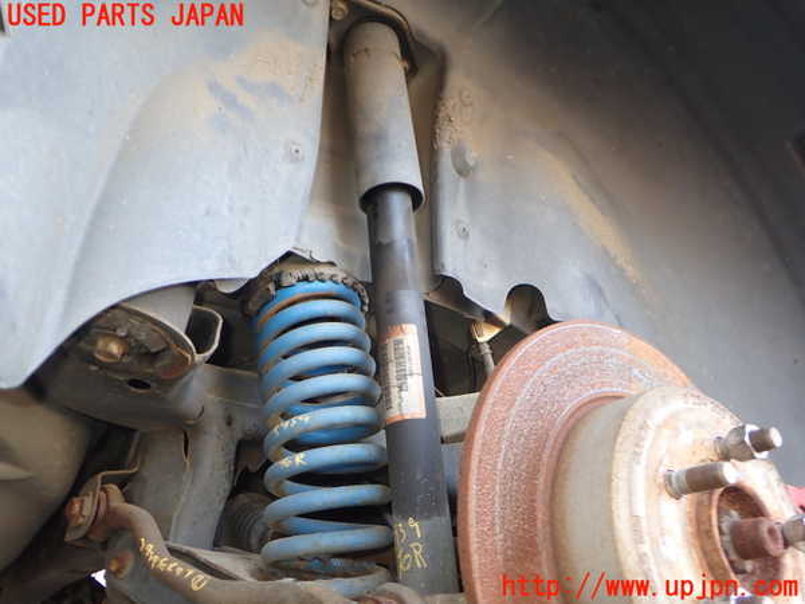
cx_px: 402
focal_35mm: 30
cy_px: 302
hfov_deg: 60.0
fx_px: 698
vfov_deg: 46.8
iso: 160
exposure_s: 1/60
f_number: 2.3
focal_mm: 5.4
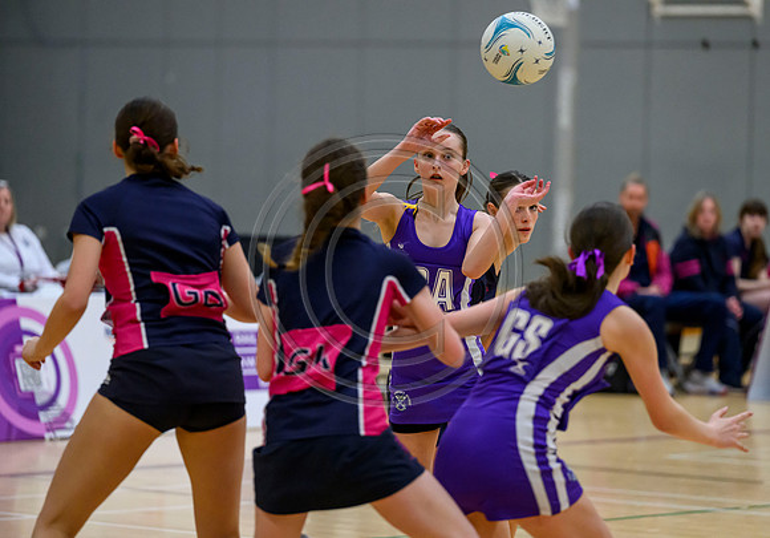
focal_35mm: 207
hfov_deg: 9.8
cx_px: 404
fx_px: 4501
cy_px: 269
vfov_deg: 6.8
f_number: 3.5
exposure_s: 1/1000
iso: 6400
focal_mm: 200
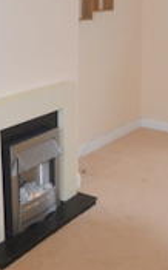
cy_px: 85
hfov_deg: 23.0
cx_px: 105
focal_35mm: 56
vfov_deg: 35.9
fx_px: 411
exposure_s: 1/60
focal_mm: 10
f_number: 4
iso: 500
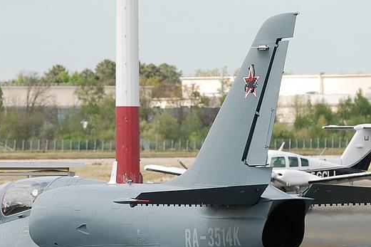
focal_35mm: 413
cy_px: 220
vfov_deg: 3.3
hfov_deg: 5.0
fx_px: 4255
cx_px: 98
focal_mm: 140
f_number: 5
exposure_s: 1/400
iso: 100
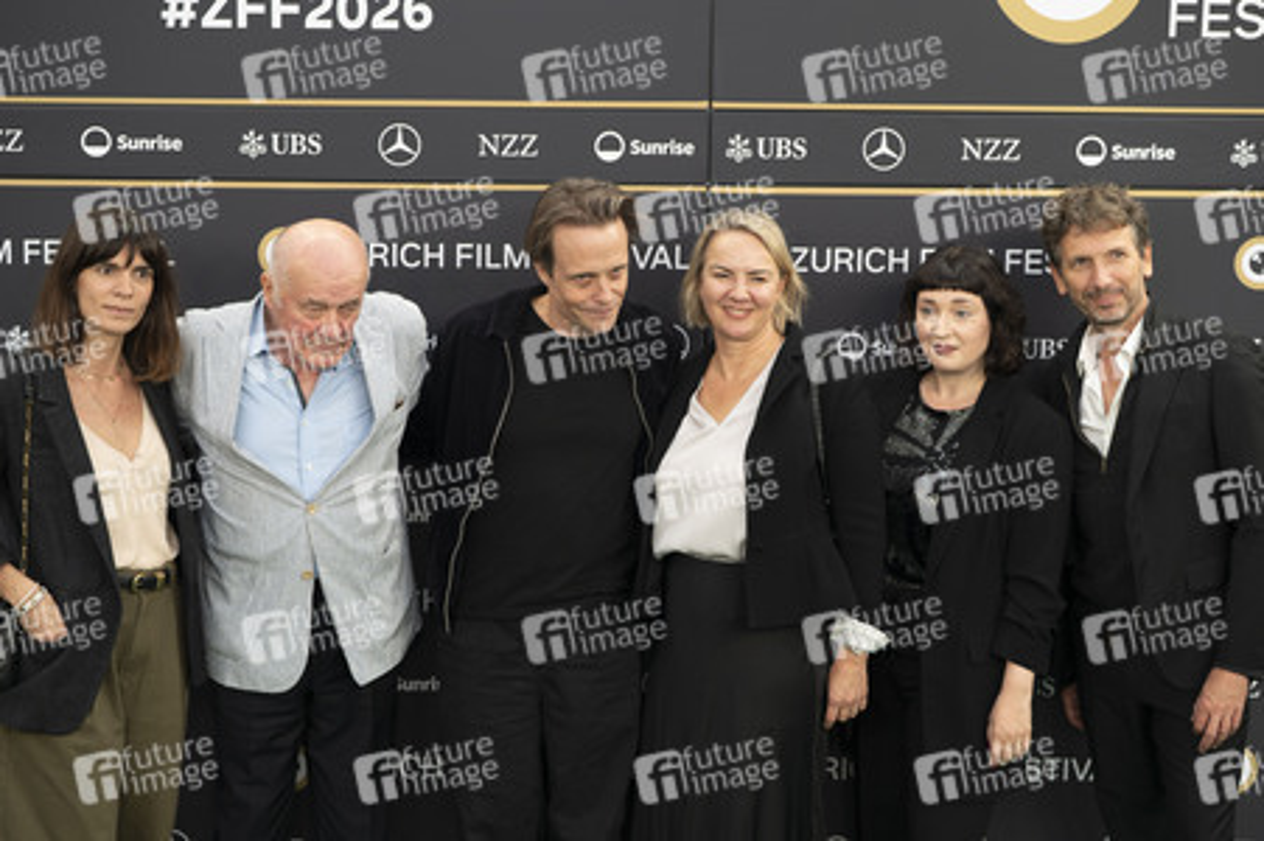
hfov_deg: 28.9
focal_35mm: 70
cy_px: 420
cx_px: 632
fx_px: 2456
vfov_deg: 19.4
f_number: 4.5
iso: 400
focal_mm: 70
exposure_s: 1/200
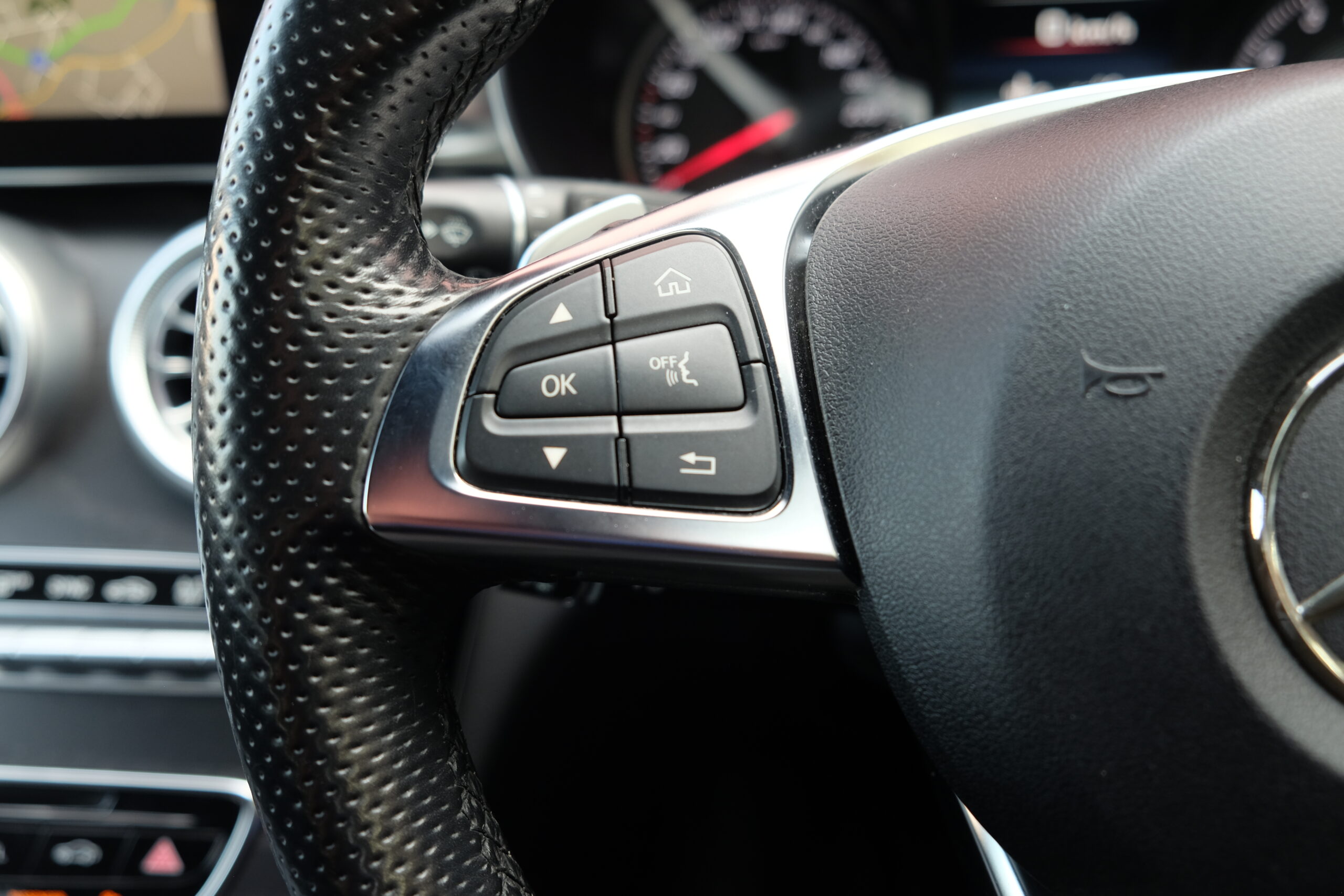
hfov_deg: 60.3
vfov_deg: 42.3
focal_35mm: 31
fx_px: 1157
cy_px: 448
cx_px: 672
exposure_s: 1/25
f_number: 4
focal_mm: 20.5
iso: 400
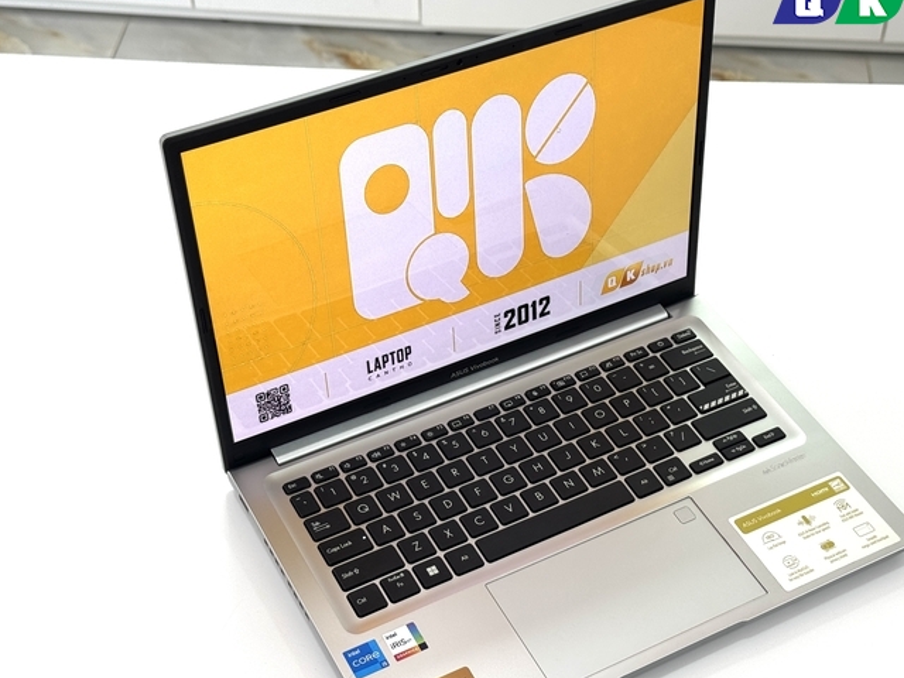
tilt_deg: -44.2
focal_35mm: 60
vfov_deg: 24.4
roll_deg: -0.1
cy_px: 374
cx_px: 503
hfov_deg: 32.2
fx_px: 1567
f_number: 1.78
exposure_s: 1/125
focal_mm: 6.76
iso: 50
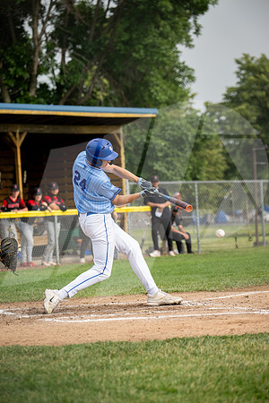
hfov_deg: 7.0
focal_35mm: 195
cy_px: 202
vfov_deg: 10.5
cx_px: 134
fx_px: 2185
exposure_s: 1/2000
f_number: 5.3
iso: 800
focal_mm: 195
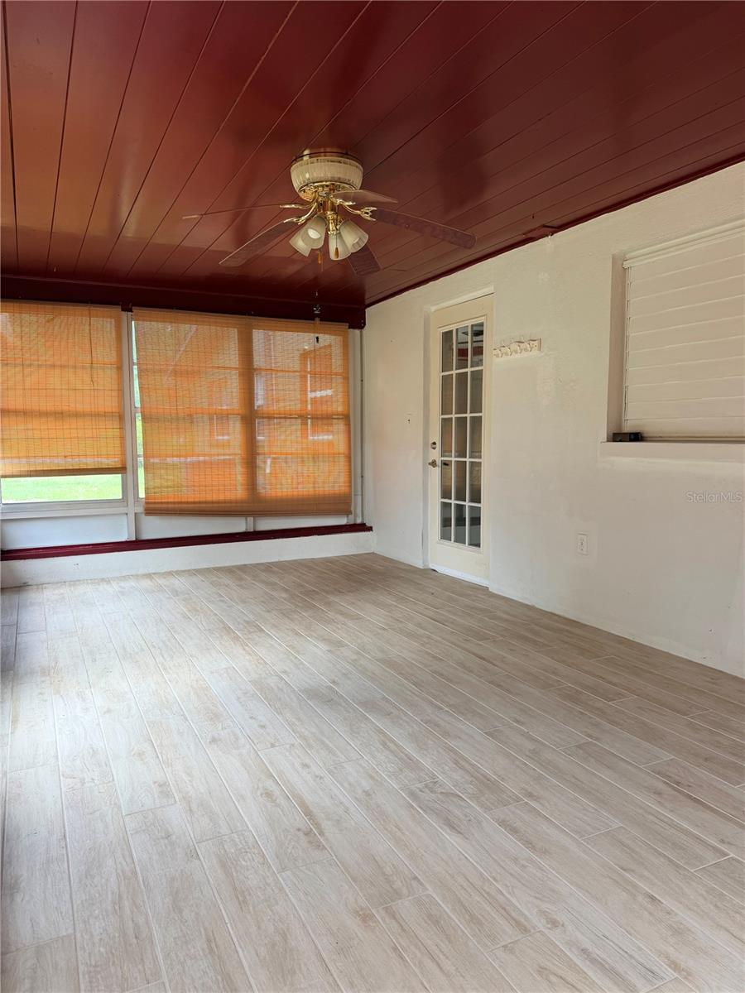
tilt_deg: -5.1
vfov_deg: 71.6
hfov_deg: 56.8
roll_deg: -0.7
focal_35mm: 24
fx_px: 689
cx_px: 372
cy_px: 496
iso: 80
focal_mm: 6.76
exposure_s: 1/121
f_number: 1.78
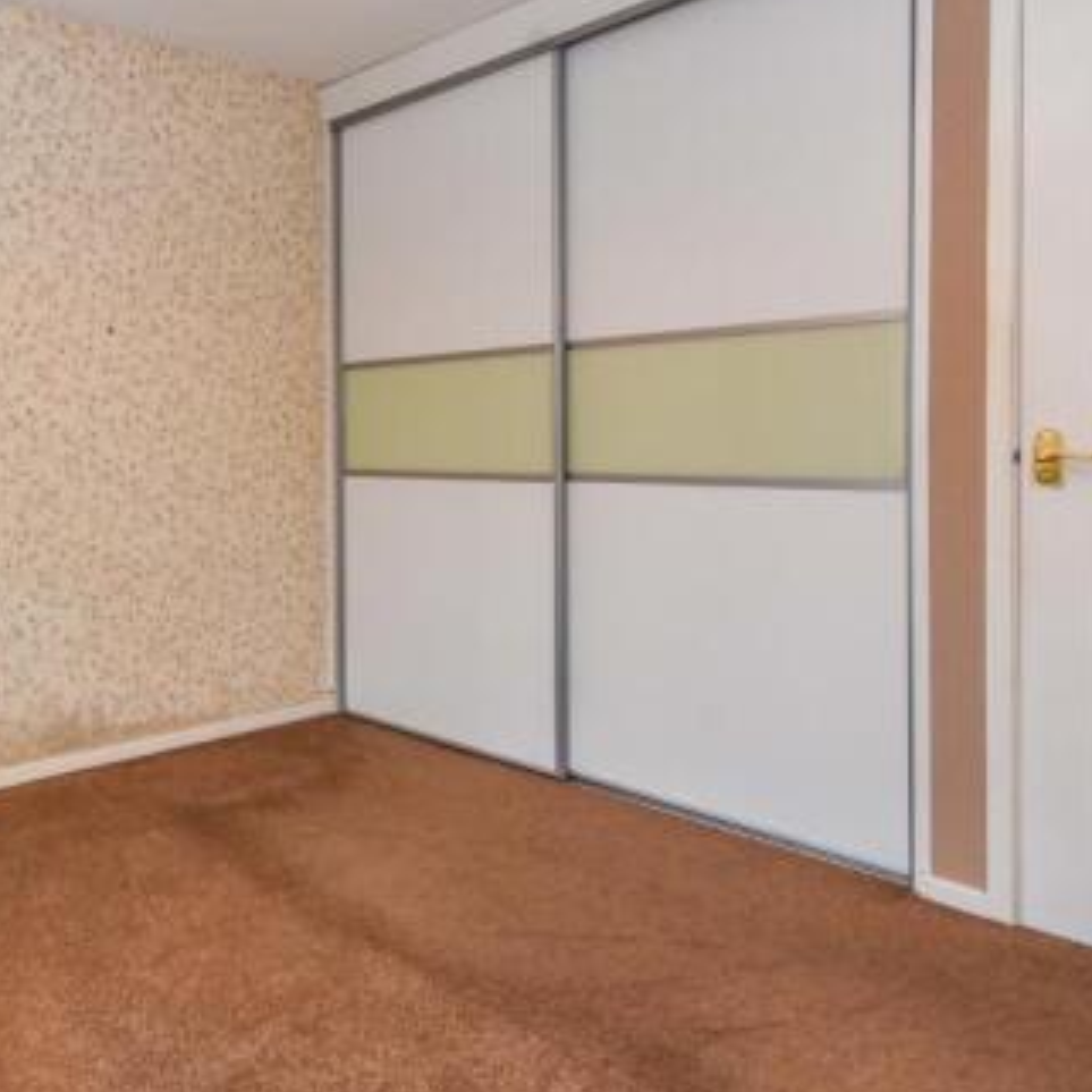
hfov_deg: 54.5
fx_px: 928
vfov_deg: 60.5
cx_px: 145
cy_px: 441
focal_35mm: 26
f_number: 8
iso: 640
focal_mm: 10
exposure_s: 1/30
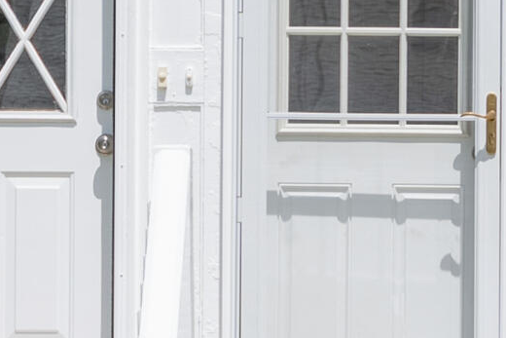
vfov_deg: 6.8
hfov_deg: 10.2
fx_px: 2840
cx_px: 383
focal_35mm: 202
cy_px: 264
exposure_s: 1/1250
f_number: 7.1
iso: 320
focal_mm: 35
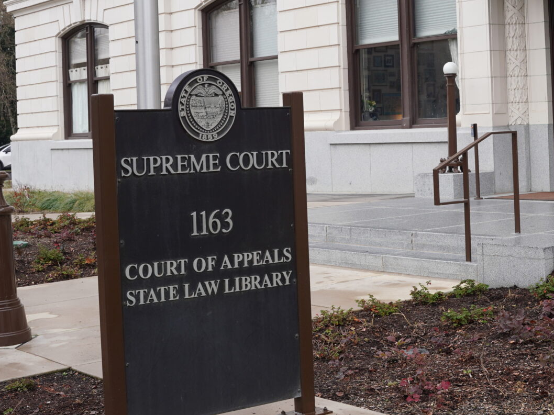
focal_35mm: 67
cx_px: 398
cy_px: 118
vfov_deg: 21.8
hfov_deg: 28.6
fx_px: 1072
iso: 100
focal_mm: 24
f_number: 4.5
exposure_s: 1/160
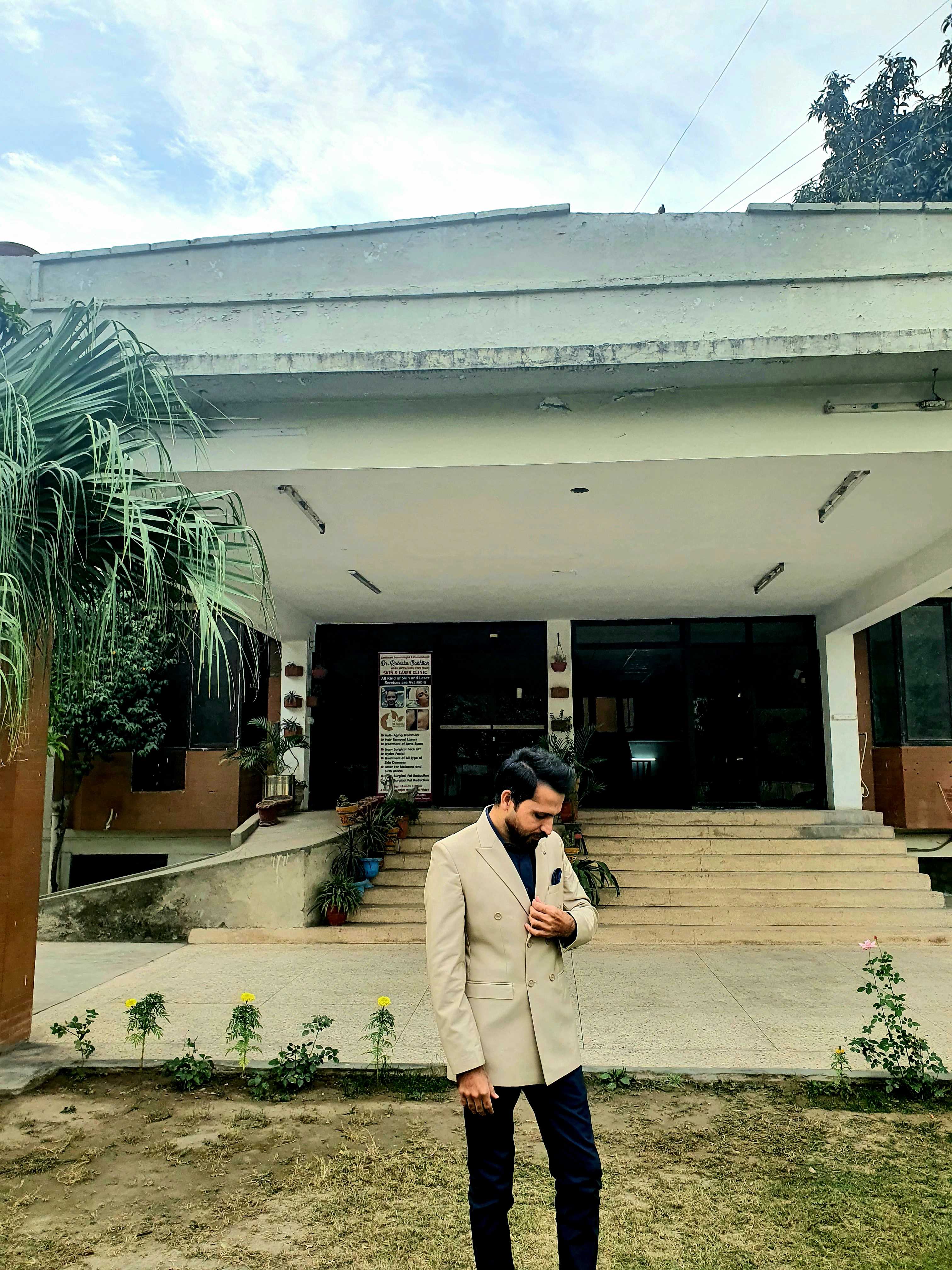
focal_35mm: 26
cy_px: 635
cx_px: 476
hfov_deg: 53.1
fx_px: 953
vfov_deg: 67.3
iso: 50
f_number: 2.4
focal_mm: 4.3
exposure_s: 1/294
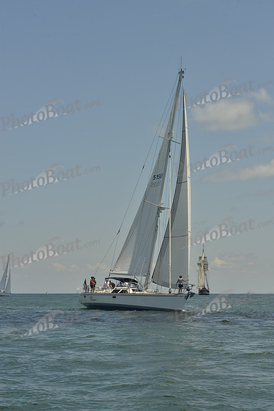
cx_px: 137
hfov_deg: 16.7
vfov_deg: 24.8
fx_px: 936
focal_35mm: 82
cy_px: 206
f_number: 13
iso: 280
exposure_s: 1/800
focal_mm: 82
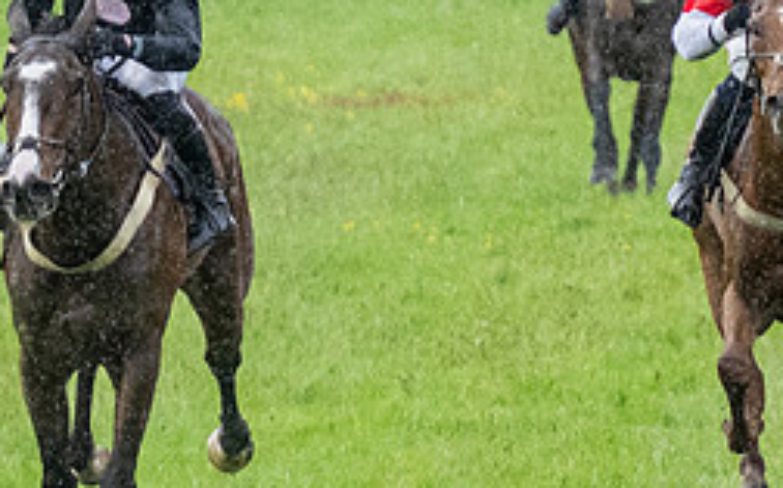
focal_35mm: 1168
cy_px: 418
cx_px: 836
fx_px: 24902
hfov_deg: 1.8
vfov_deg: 1.1
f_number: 4
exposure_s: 1/800
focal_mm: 165
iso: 2000
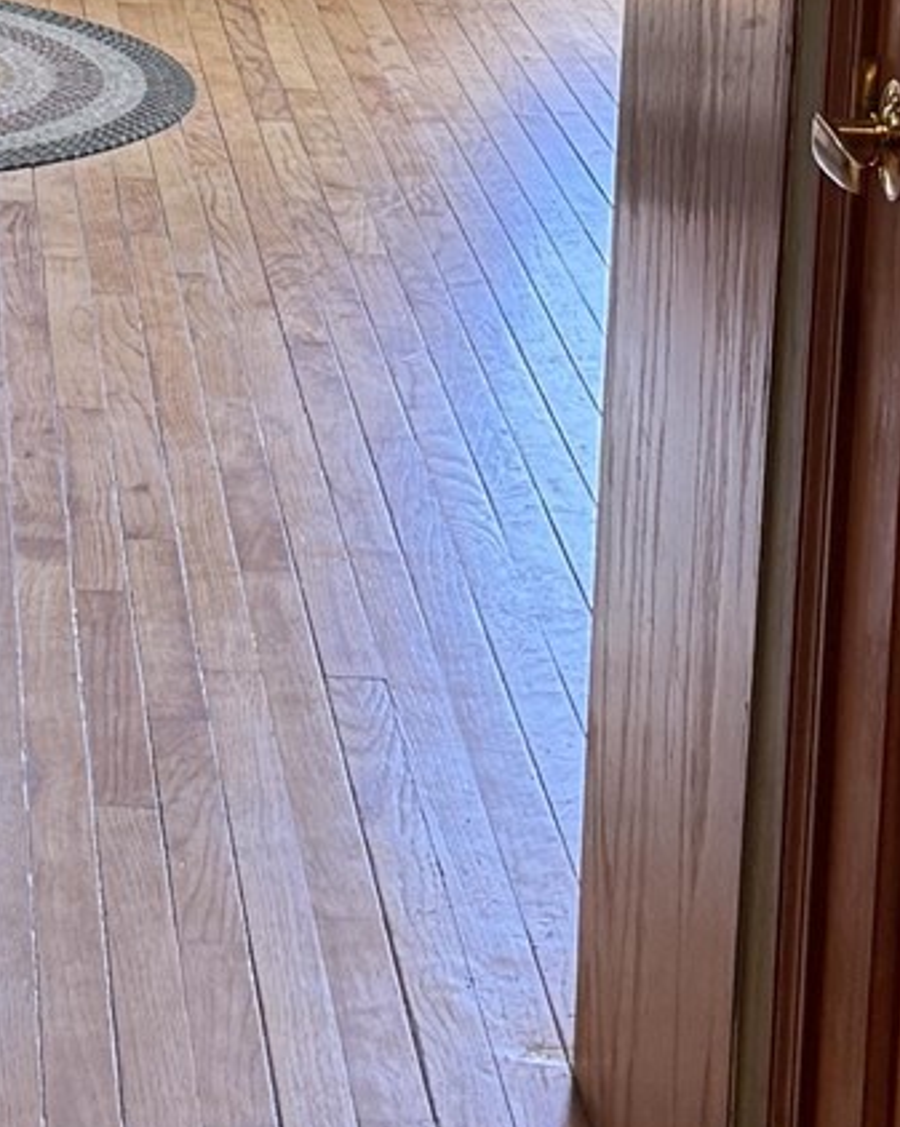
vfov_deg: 14.5
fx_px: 4266
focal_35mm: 128
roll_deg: -3.2
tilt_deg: -6.9
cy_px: -246
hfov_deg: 12.0
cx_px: 99
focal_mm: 6.76
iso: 200
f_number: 1.78
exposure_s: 1/120
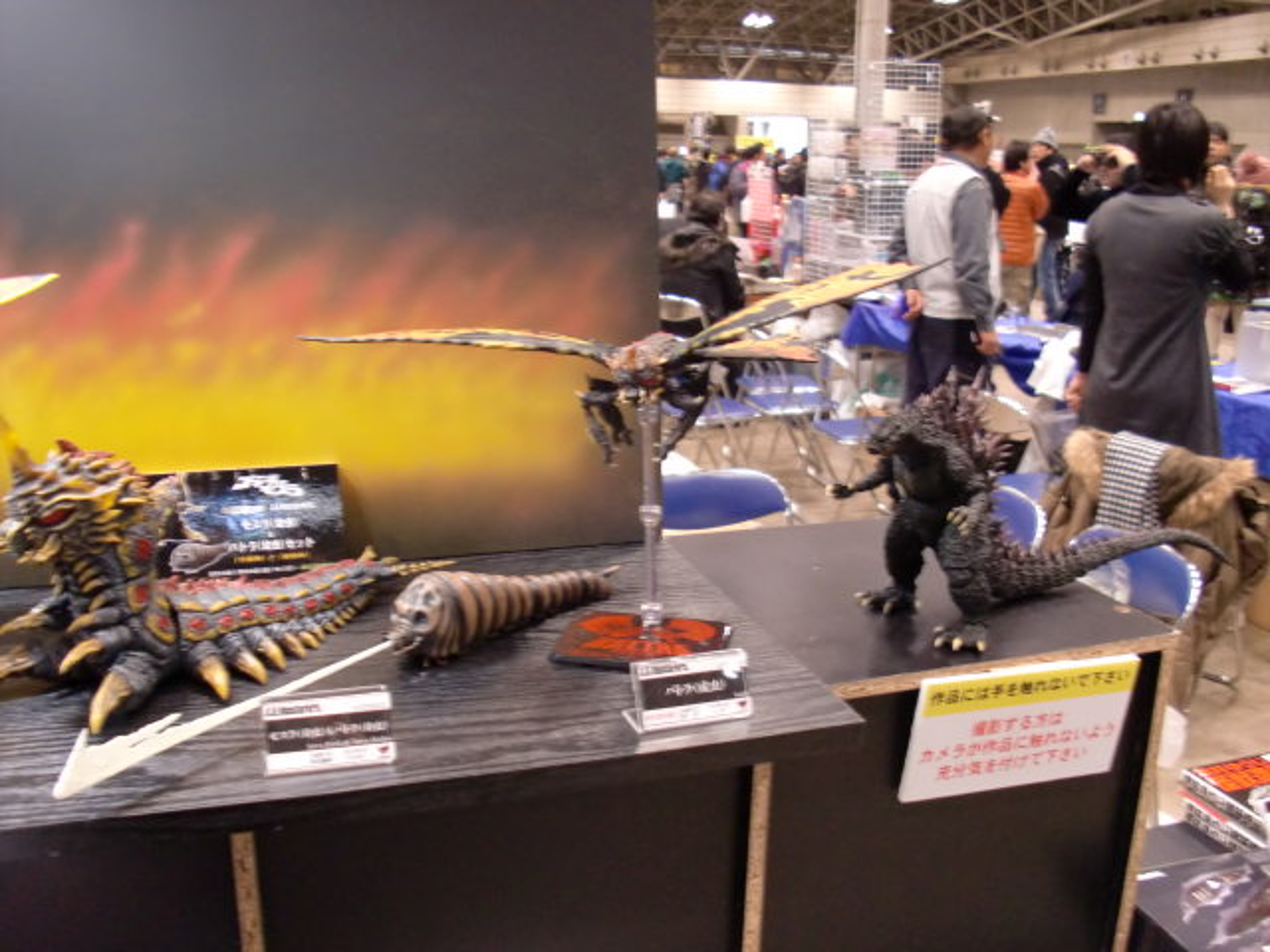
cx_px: 635
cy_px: 476
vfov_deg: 39.7
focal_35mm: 36
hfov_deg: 51.4
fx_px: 1321
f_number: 2.8
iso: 400
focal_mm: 6.3
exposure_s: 1/20
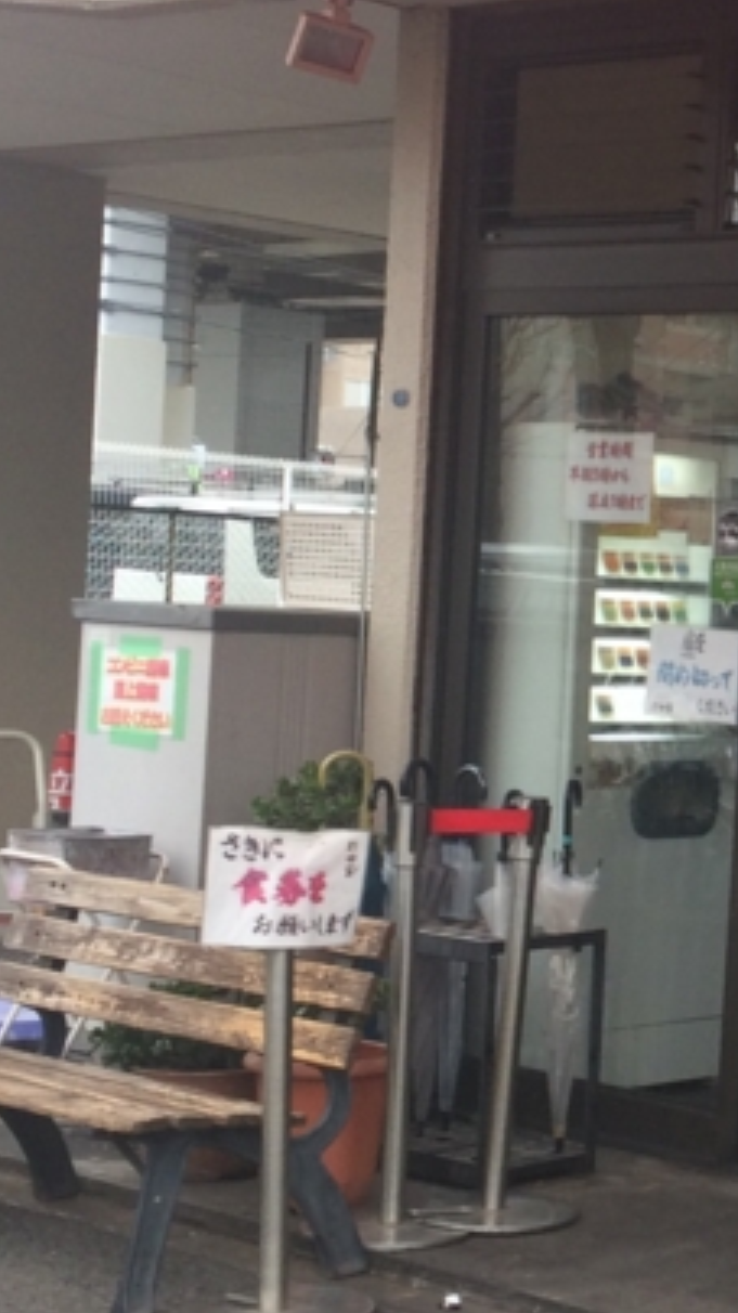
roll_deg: -1.5
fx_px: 2785
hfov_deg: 13.9
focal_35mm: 80
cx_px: 1190
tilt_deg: +0.3
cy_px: 621
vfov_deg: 26.5
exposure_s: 1/120
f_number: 2.2
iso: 40
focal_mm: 4.15
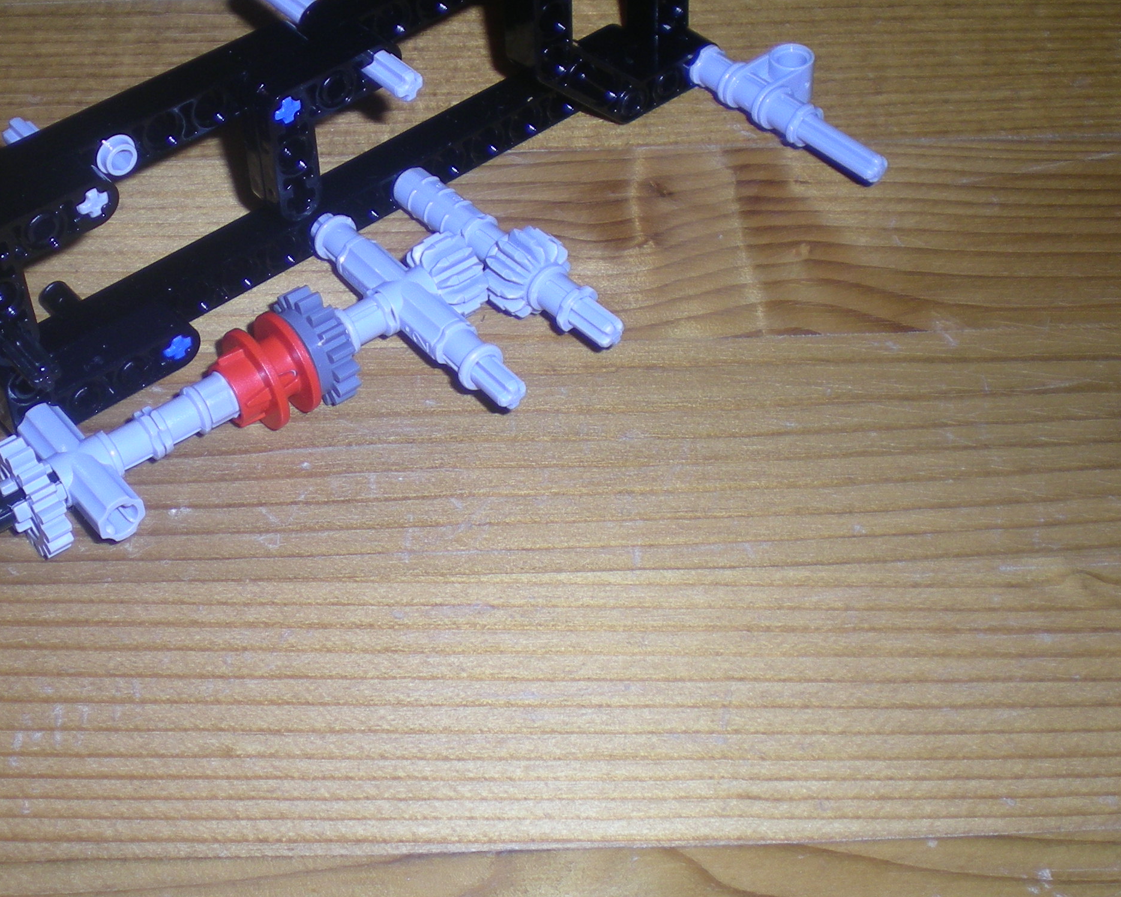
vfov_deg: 24.9
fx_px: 2024
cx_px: 331
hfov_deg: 30.6
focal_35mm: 61
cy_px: 316
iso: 50
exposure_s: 1/60
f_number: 3.1
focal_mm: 6.3
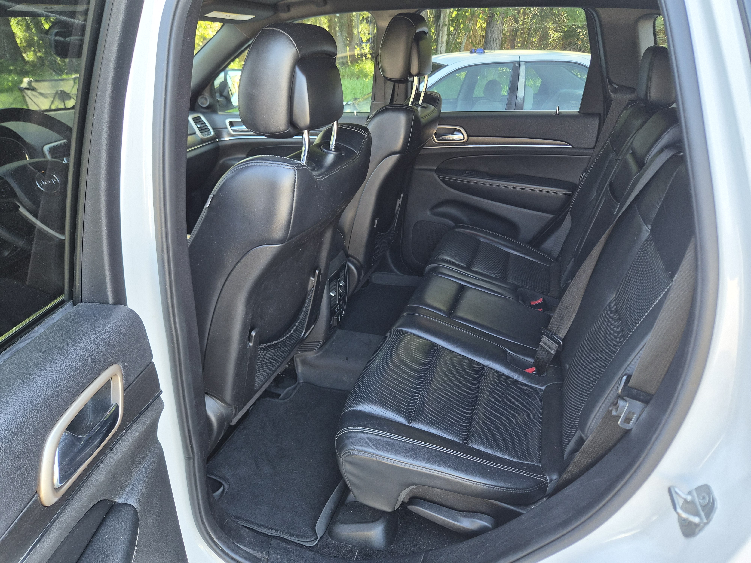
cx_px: 376
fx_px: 499
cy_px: 282
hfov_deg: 73.9
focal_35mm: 23
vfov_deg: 58.9
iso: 80
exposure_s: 1/60
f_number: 1.8
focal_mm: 5.4
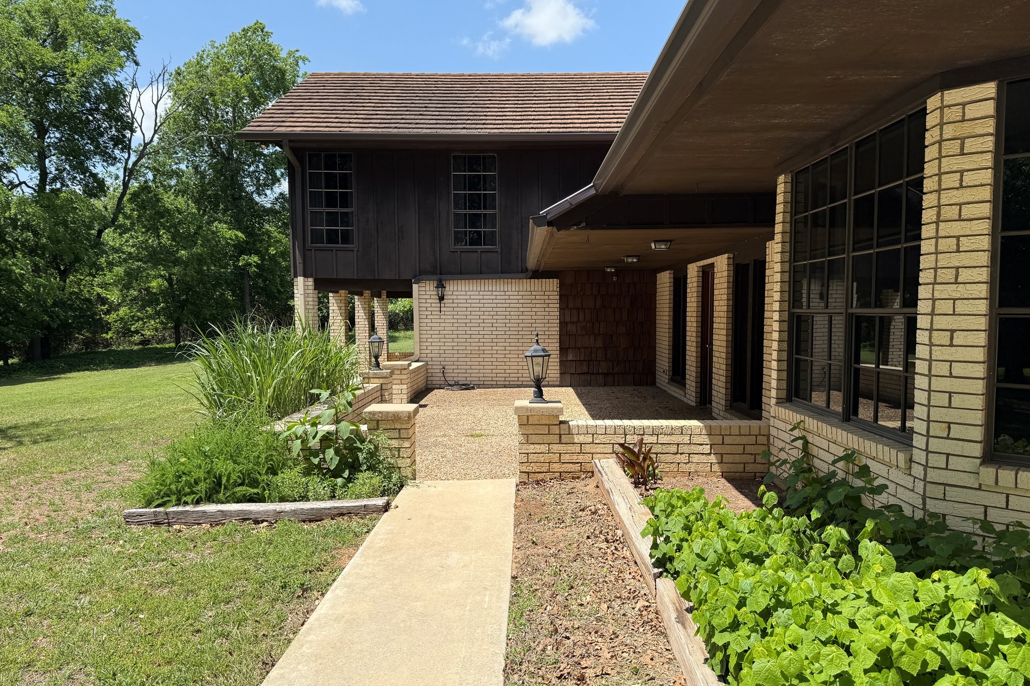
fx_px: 715
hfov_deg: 71.5
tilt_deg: -4.5
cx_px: 515
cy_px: 350
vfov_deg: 51.3
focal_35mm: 25
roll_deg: -0.7
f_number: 1.78
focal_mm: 6.76
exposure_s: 1/3021
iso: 80
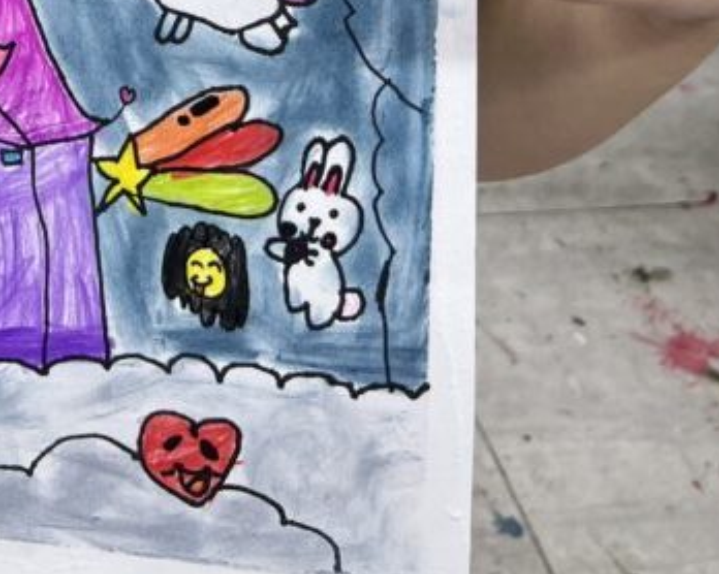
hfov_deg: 25.1
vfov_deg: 17.4
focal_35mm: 73
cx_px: 35
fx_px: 1553
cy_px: -436
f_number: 1.5
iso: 50
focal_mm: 5.7
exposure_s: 1/100
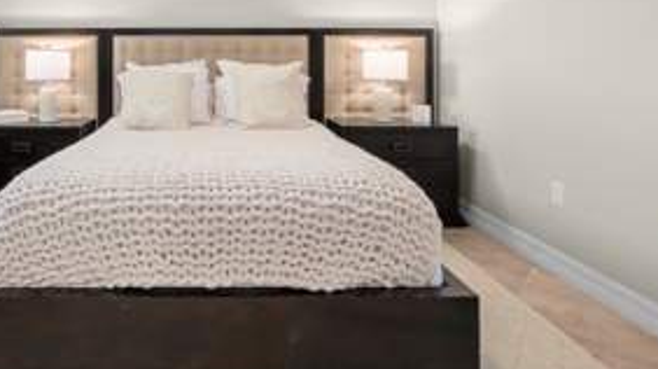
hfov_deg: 71.5
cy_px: 58
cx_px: 210
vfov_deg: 43.1
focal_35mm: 25
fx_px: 436
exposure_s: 1
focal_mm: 14
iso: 400
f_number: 11
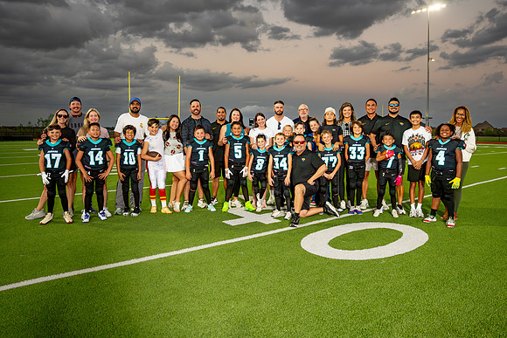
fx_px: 368
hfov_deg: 69.1
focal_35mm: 26
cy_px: 157
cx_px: 260
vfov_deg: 49.4
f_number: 3.2
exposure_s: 1/400
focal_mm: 24
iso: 160
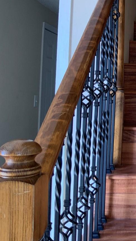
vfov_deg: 35.7
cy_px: 80
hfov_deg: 18.1
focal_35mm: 58
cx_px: 213
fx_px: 372
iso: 50
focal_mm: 3
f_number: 1.8
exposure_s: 1/60
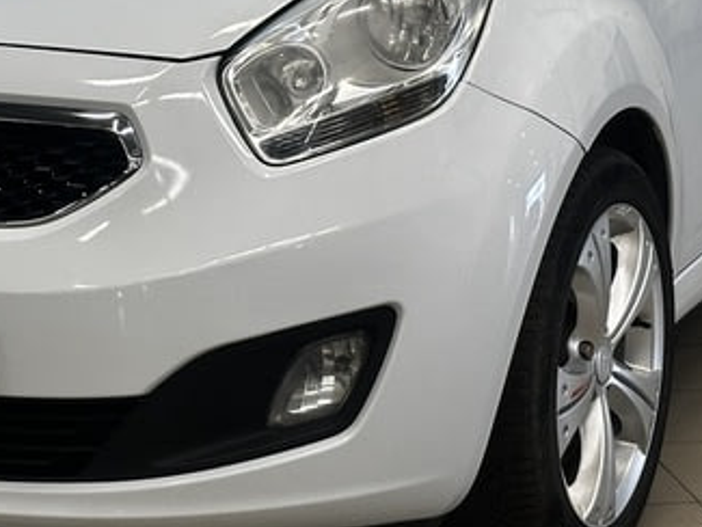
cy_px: 12
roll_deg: +0.4
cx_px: 253
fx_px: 2698
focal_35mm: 133
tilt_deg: -8.0
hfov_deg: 14.8
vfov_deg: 11.1
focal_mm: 6.86
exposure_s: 1/100
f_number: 1.78
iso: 80
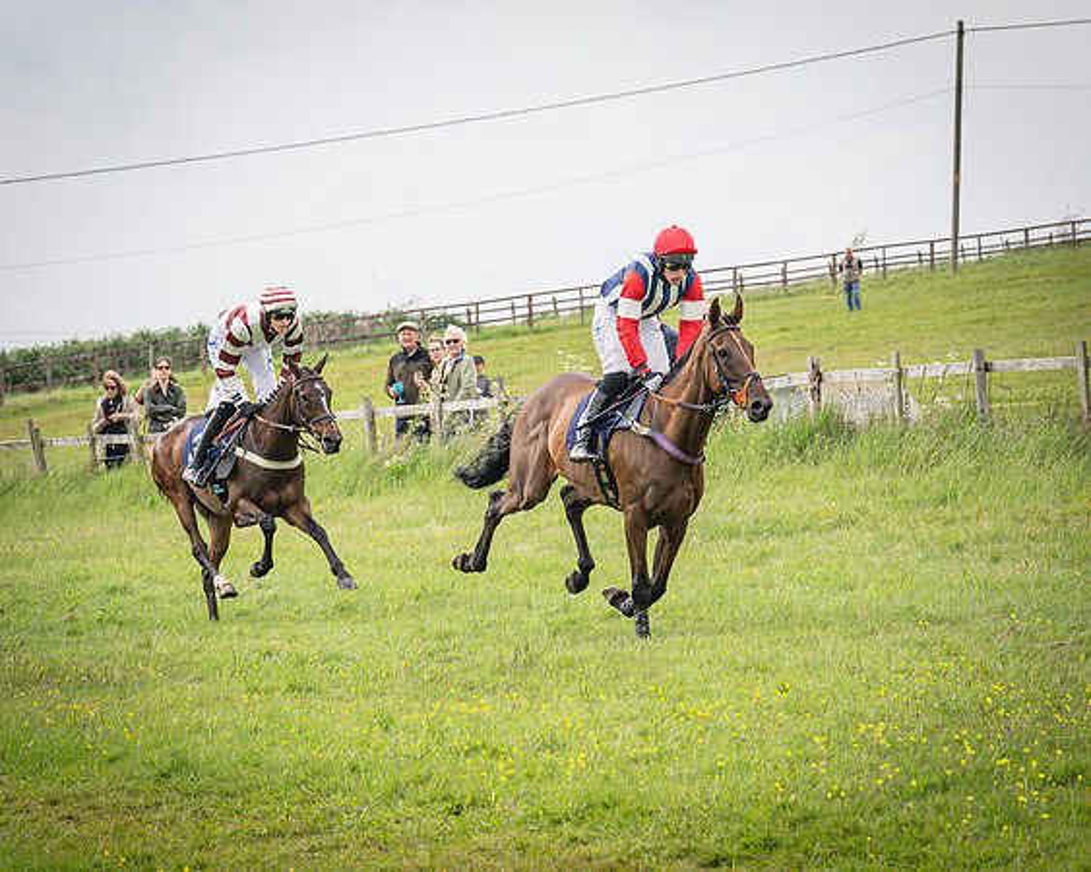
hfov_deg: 10.3
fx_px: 6057
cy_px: 434
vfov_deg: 8.2
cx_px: 458
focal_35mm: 188
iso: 400
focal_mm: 86
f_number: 4.5
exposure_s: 1/1600
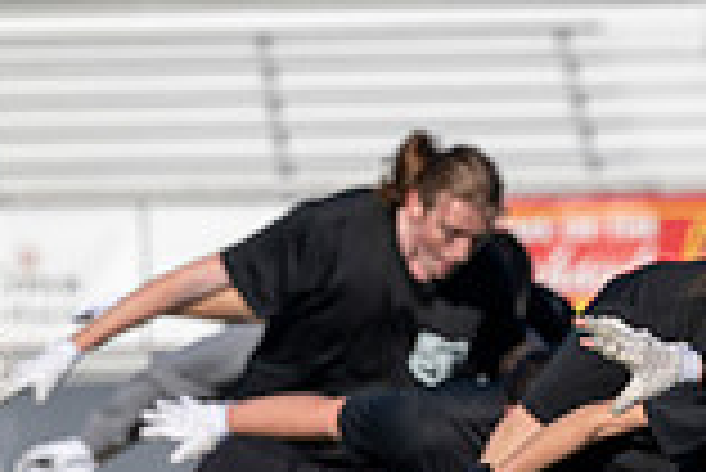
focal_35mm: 740
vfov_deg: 1.9
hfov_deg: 2.8
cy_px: 438
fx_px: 14525
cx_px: 1147
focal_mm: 200
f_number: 5
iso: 200
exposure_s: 1/2000
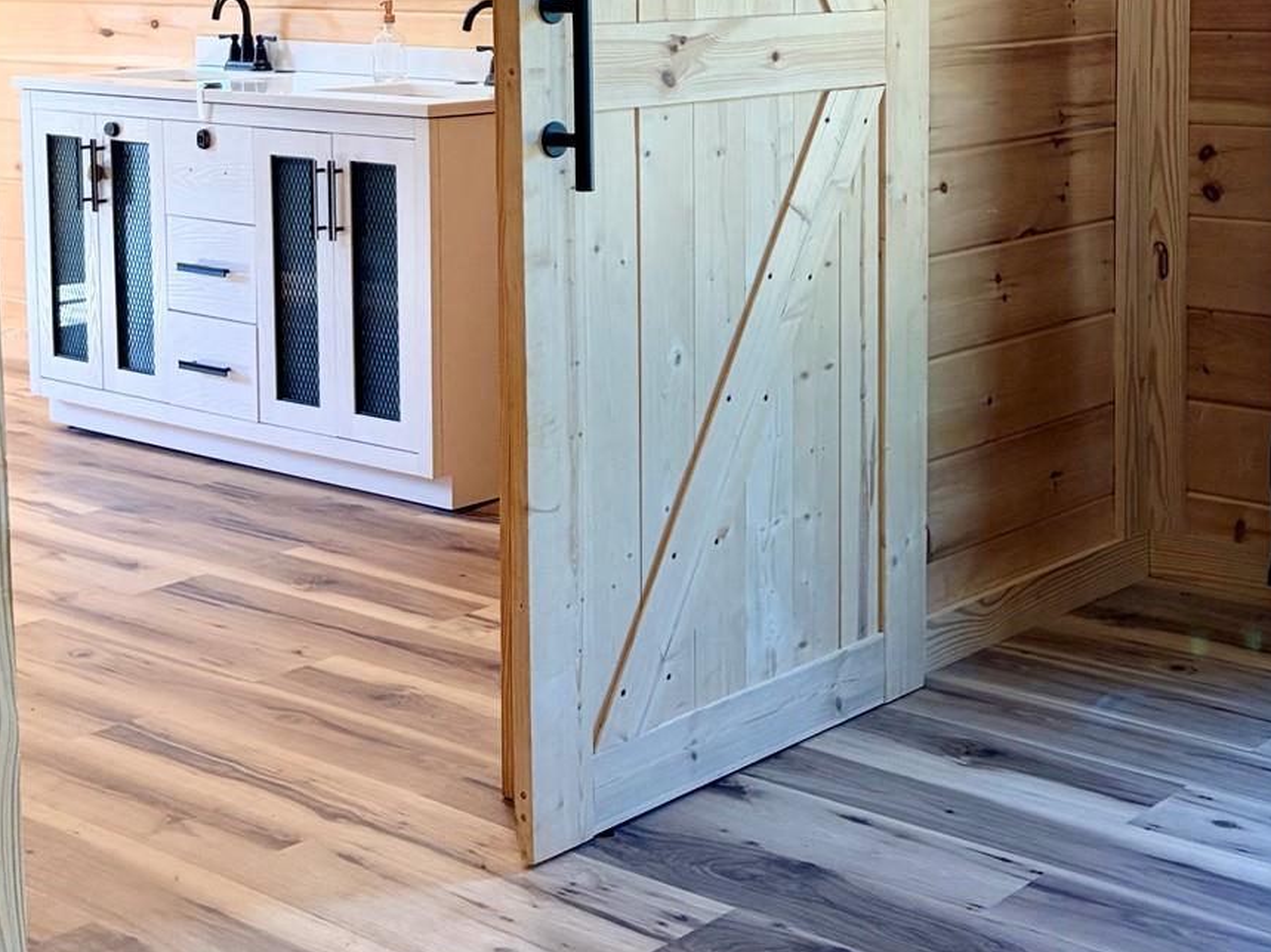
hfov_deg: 31.0
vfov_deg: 23.2
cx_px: 812
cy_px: 139
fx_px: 2276
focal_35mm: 62
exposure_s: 1/120
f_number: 1.6
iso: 160
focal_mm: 5.96
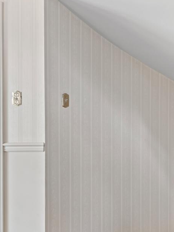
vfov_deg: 42.1
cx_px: 308
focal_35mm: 45
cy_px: 115
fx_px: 302
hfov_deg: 21.6
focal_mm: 14
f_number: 8
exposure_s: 1/1.67
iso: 400
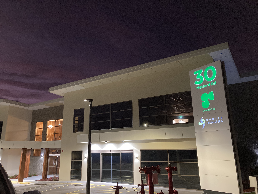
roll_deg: +1.6
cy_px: 97
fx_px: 209
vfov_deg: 49.7
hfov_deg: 63.4
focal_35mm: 28
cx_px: 129
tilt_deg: +15.5
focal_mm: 3.99
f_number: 1.8
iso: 640
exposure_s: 1/27
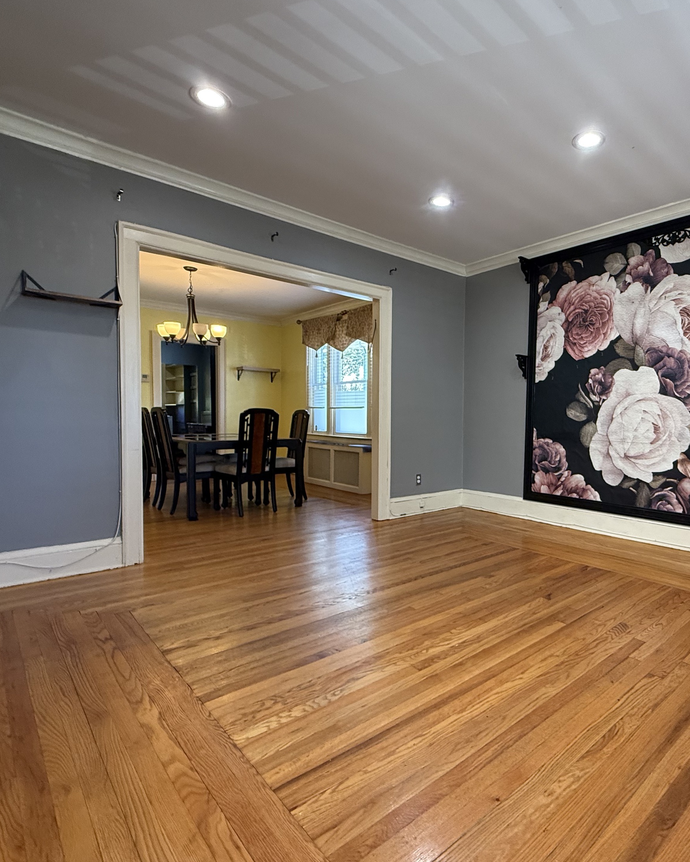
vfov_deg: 83.3
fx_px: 485
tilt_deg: -1.7
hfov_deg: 68.4
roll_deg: -1.1
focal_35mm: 19
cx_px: 472
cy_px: 441
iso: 400
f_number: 2.2
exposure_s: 1/120
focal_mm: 2.22
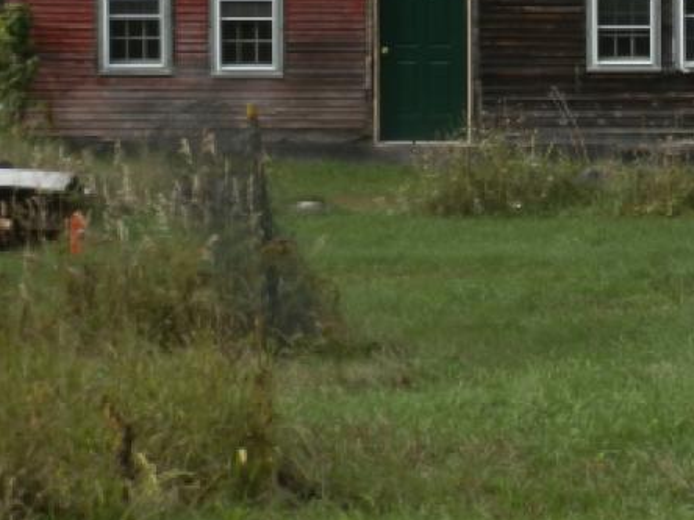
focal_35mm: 226
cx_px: 672
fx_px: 4531
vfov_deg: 6.5
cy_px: -46
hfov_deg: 8.7
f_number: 4
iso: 64
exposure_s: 1/320
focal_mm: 17.64
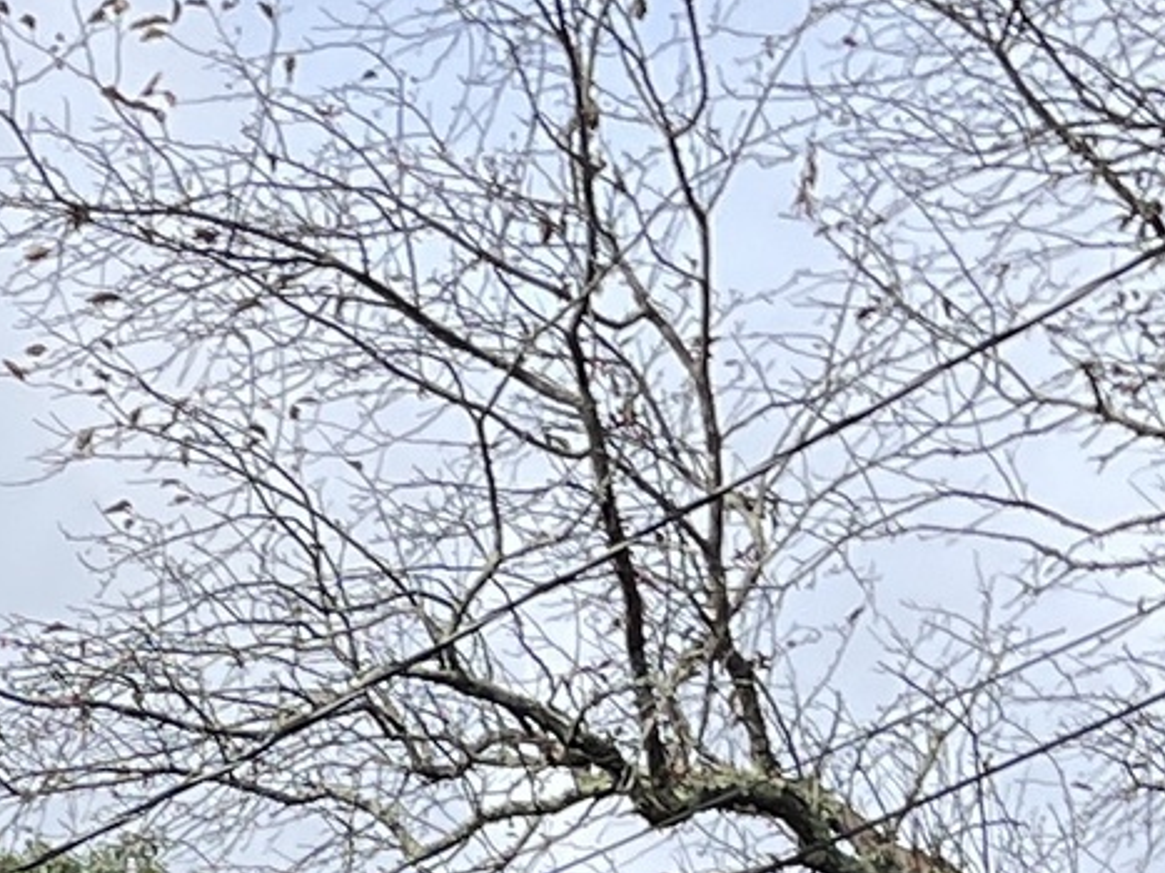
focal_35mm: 171
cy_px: 2507
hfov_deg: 11.0
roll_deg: +0.3
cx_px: -703
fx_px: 5754
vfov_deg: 7.7
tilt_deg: +3.0
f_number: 1.6
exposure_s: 1/1441
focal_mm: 5.1
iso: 50
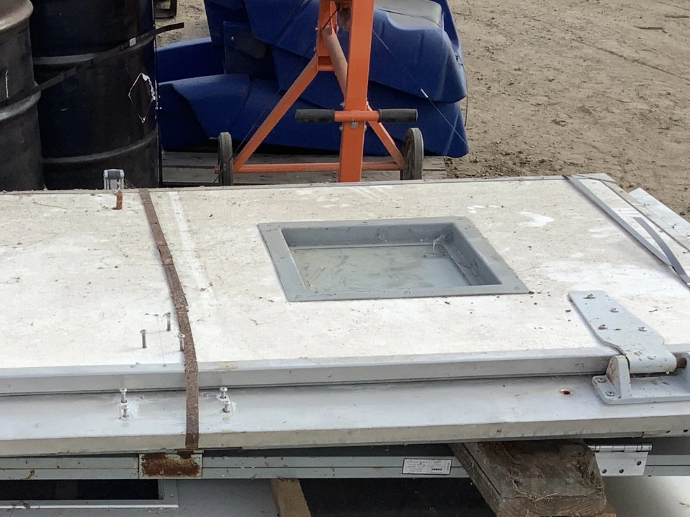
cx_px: 170
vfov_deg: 22.4
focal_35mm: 63
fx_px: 1256
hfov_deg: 30.2
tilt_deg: -34.9
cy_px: 517
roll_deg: +2.1
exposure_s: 1/727
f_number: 2.4
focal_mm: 3.3
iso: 25
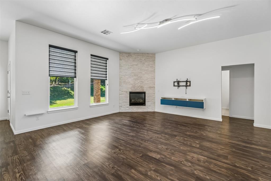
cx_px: 136
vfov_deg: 77.3
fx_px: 113
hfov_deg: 100.4
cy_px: 90
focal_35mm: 15
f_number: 6.3
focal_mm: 10
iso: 200
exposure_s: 1/20
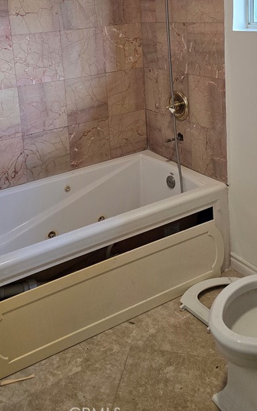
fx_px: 437
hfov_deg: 32.7
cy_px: 94
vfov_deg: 48.1
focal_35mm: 39
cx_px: 116
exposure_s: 1/180
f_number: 1.7
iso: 200
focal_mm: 6.3
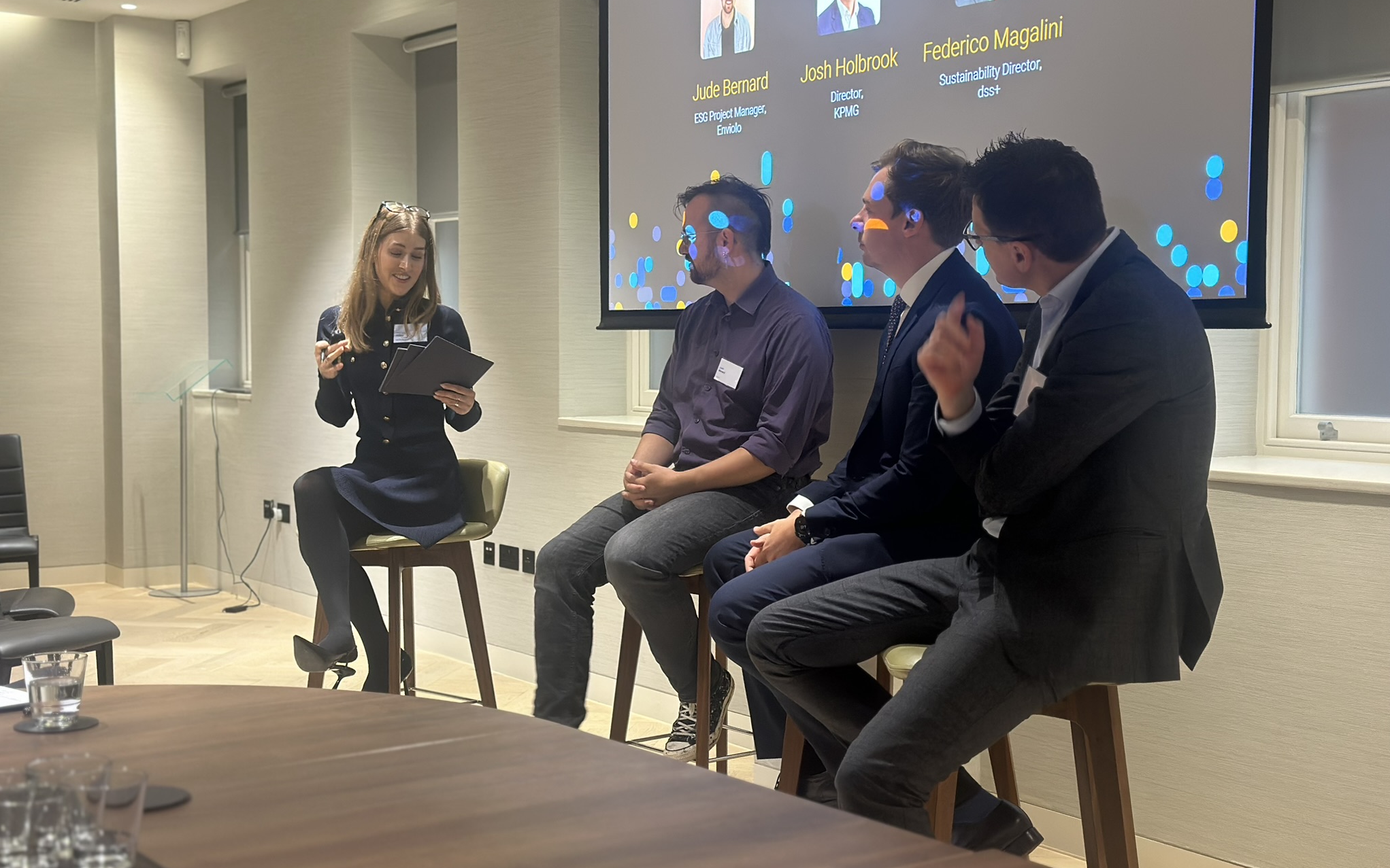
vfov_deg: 25.3
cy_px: 447
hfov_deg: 39.6
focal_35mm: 51
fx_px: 1932
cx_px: 695
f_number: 1.78
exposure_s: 1/50
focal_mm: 6.86
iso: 125
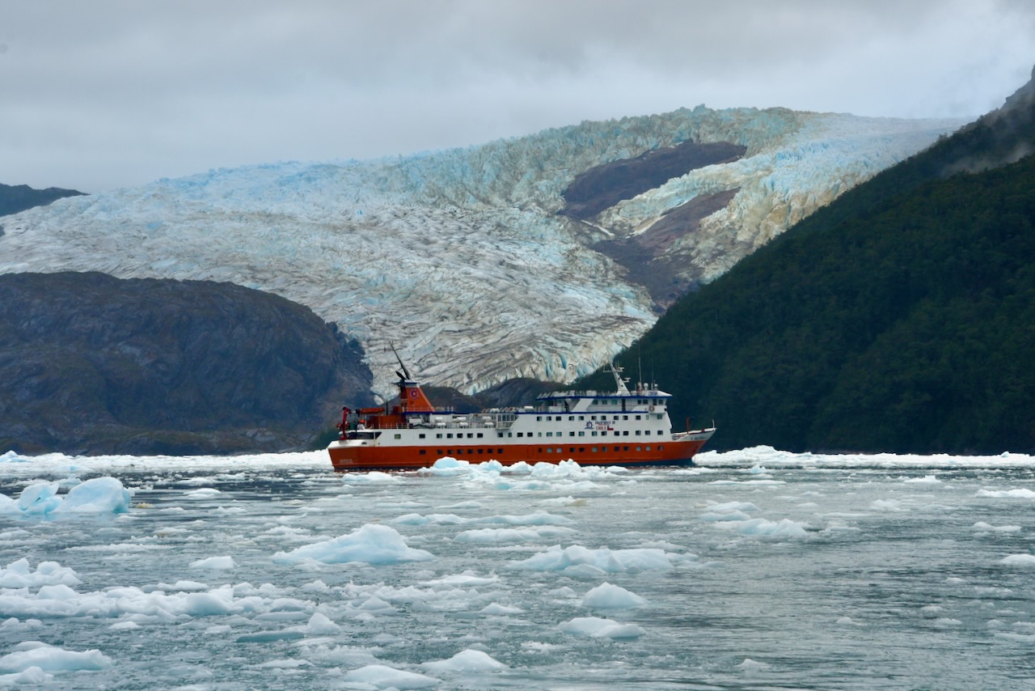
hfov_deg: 23.9
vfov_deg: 16.1
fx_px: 2444
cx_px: 518
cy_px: 346
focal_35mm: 85
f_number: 9
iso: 320
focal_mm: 85
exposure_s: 1/640
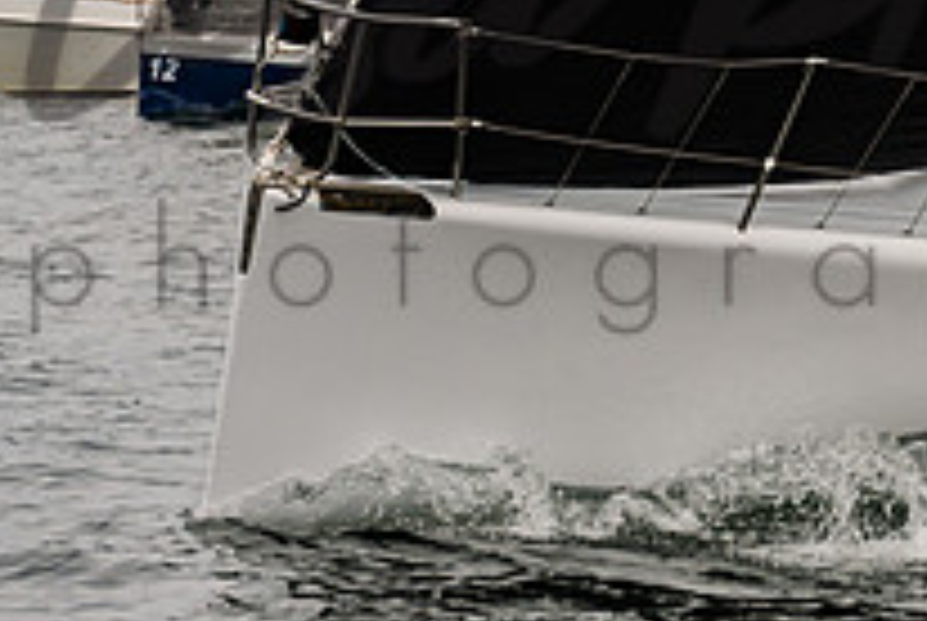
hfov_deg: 5.0
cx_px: 1155
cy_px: -112
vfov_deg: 3.4
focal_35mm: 411
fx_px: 10598
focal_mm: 130
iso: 250
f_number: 6.3
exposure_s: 1/1250
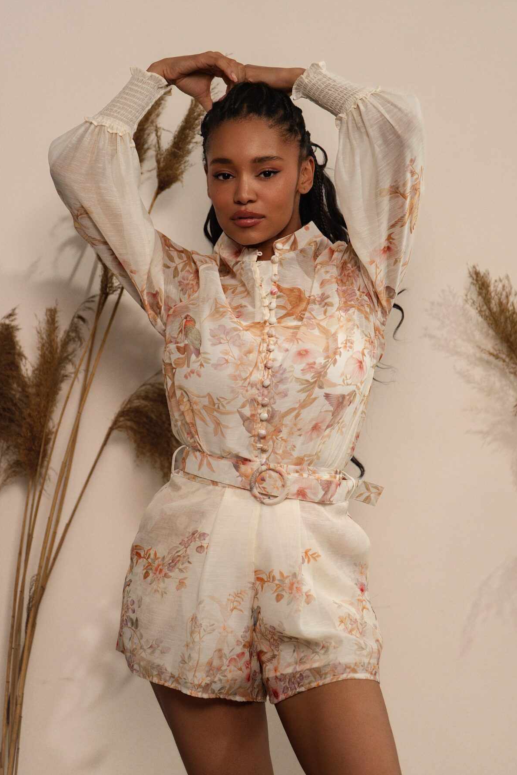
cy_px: 389
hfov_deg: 11.1
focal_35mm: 124
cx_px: 258
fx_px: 2671
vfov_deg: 16.5
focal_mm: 123
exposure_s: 1/160
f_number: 2.8
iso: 320
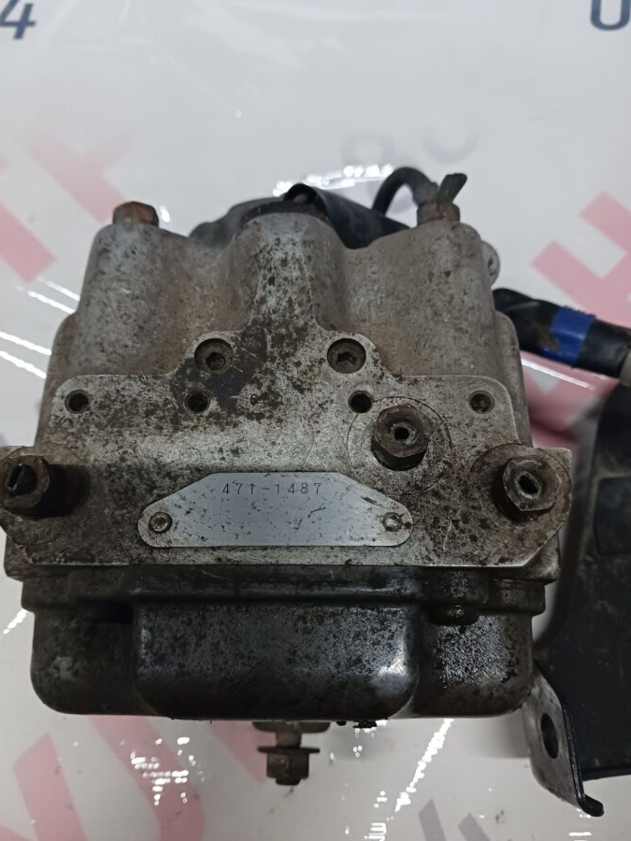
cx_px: 308
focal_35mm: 28
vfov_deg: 63.4
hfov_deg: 49.7
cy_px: 428
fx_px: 681
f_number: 1.8
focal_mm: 4
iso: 320
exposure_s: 1/25
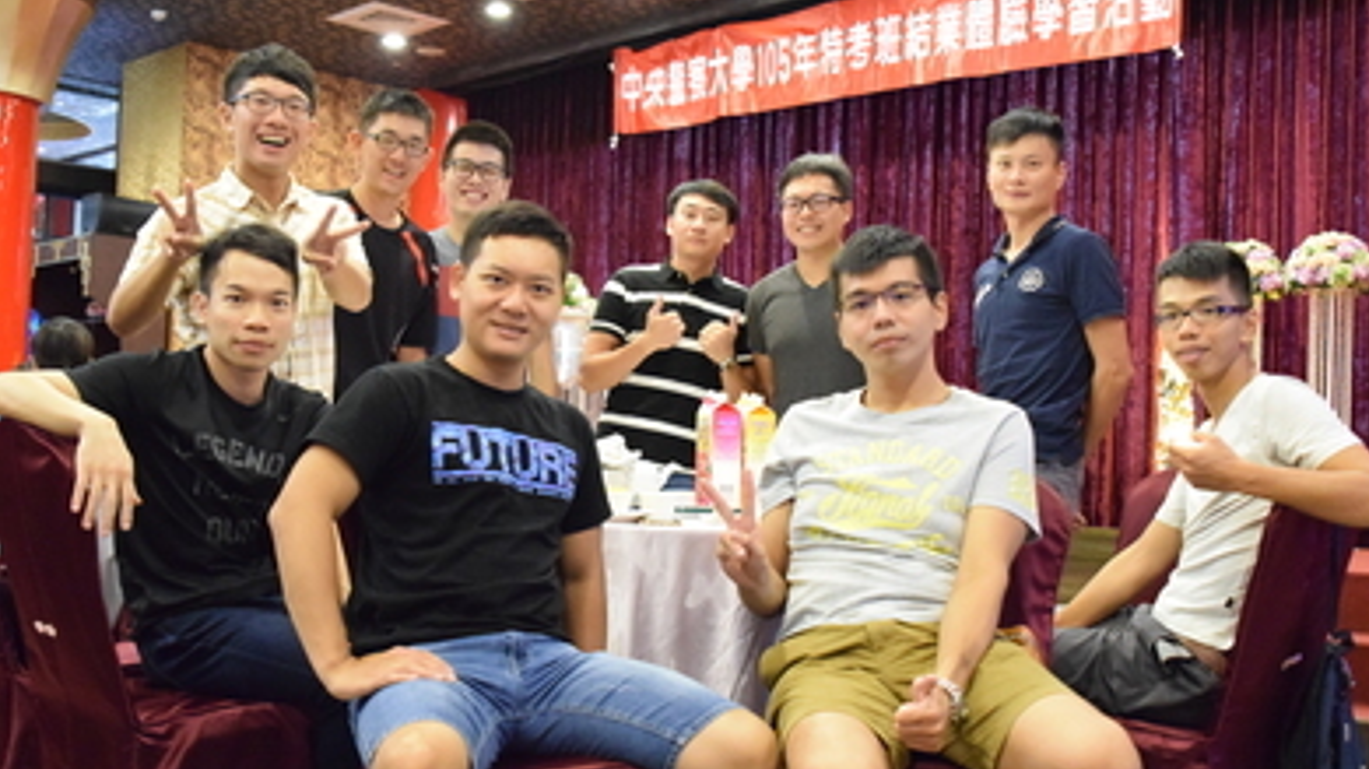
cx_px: 699
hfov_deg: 46.9
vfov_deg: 27.3
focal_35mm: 44
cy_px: 441
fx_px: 1580
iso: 9000
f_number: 4.5
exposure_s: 1/80
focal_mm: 27
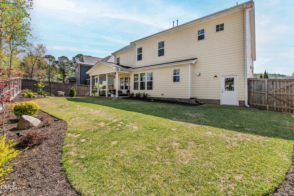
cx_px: 147
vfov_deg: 77.3
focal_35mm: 15
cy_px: 98
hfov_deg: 100.4
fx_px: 122
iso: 125
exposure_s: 1/80
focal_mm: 10
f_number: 8
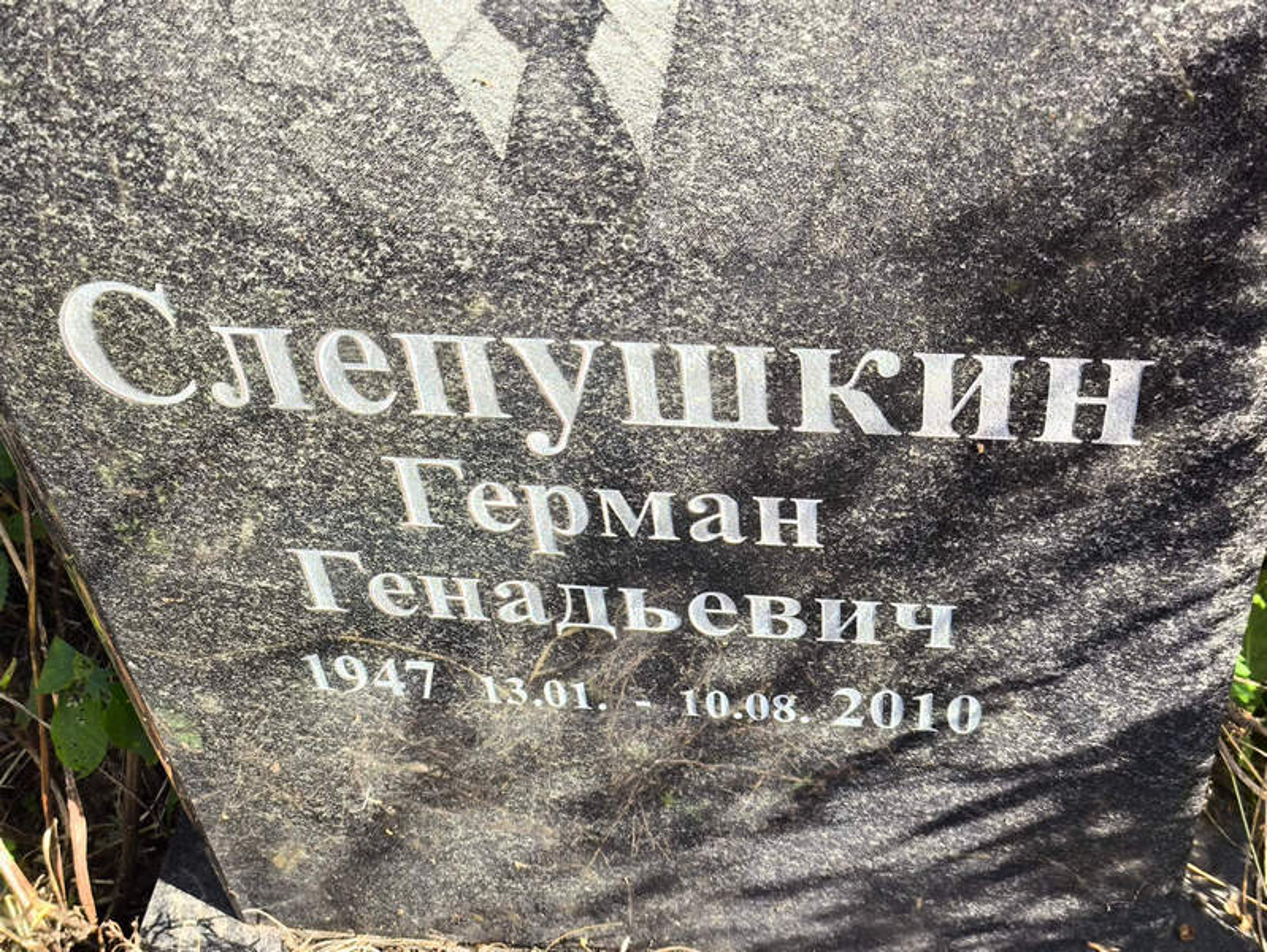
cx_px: 634
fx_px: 1831
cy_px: 476
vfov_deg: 29.1
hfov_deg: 38.2
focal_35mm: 50
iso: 50
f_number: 1.7
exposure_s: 1/201
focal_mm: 4.71
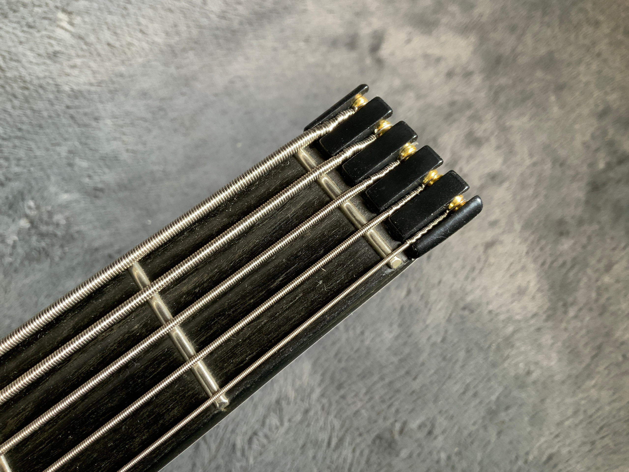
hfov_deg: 61.7
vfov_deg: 48.2
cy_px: 236
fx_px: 527
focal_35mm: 29
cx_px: 314
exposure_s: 1/78
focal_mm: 3
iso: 64
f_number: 1.8
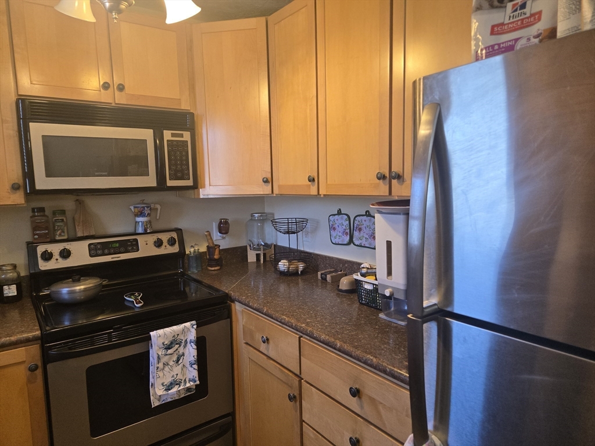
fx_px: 395
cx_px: 298
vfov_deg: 58.9
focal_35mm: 23
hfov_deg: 73.9
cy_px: 223
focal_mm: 5.4
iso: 250
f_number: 1.8
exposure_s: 1/120
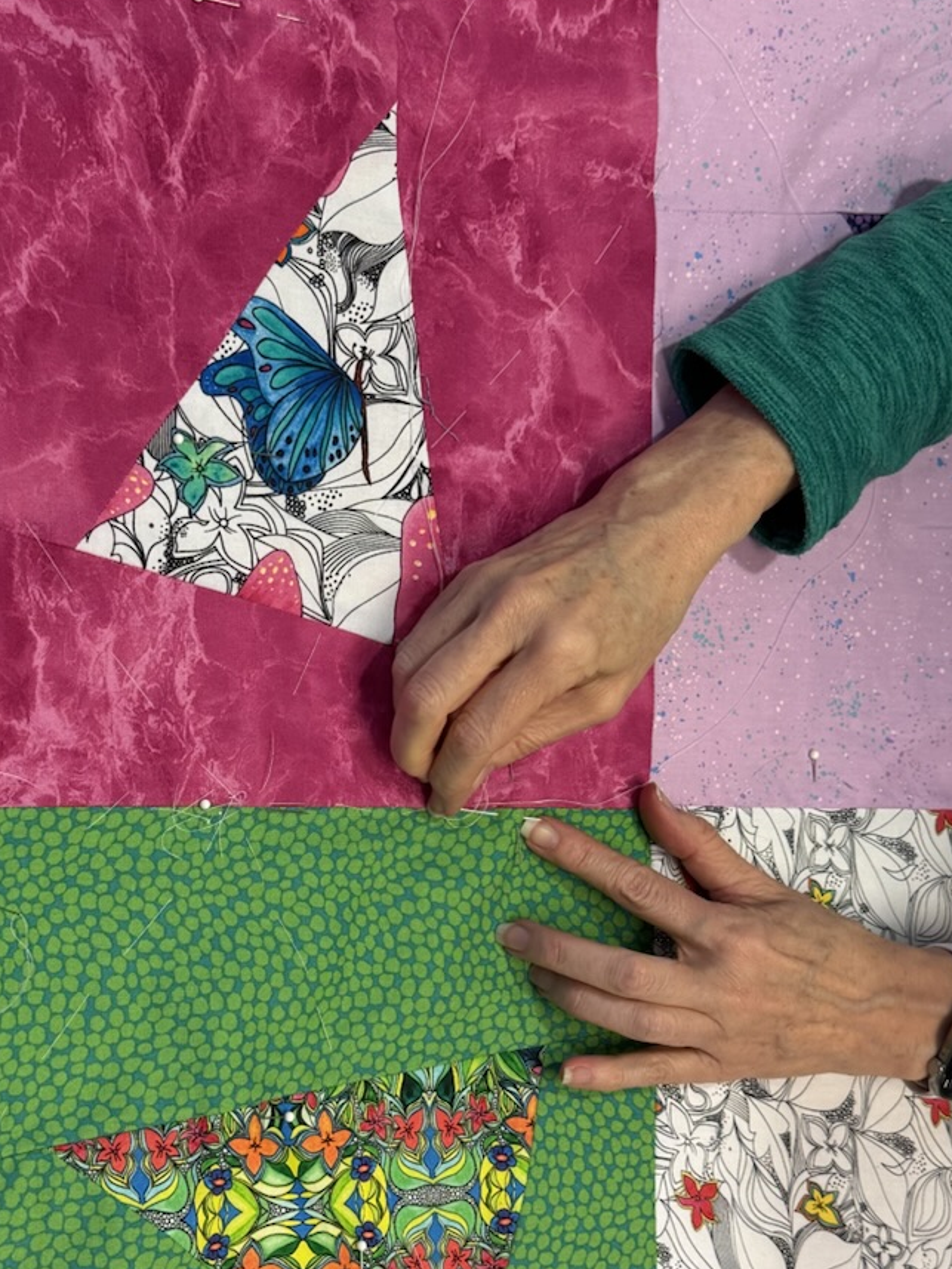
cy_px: 819
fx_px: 2053
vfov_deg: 34.1
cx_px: 275
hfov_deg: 25.9
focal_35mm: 56
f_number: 1.78
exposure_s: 1/120
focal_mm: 6.76
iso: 100
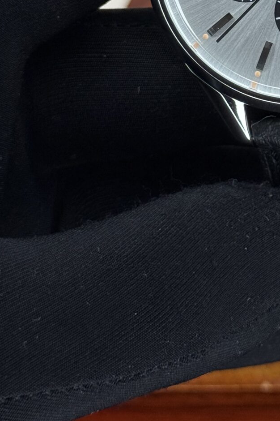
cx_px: 312
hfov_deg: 10.0
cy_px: -2
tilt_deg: -46.6
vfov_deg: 14.8
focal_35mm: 136
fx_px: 1588
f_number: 1.78
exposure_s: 1/288
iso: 80
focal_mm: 6.76
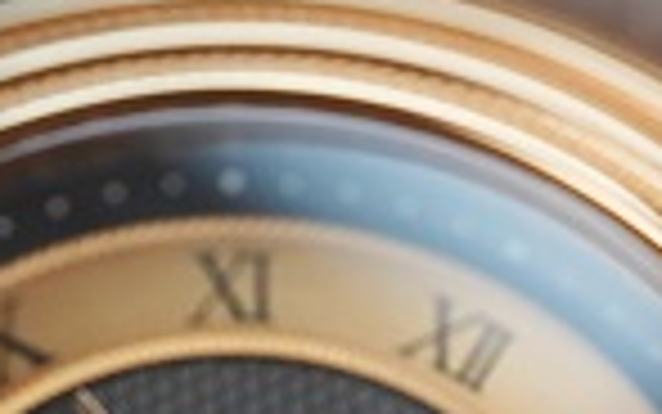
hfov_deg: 4.1
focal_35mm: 512
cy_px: 772
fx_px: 9241
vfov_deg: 2.6
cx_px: 252
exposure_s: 1/250
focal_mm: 105
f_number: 2.8
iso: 2000
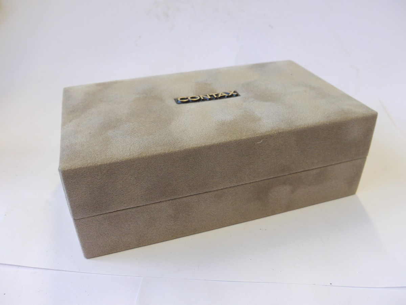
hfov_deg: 56.8
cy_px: 152
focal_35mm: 32
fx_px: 375
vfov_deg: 44.2
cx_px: 203
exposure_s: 1/80
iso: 800
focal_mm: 16
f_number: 7.1
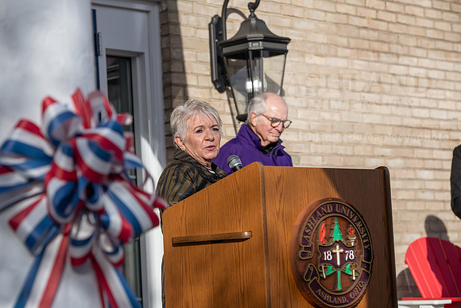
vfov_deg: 13.0
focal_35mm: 105
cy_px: 154
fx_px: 1345
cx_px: 230
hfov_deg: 19.5
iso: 100
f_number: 5
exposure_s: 1/640
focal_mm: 105
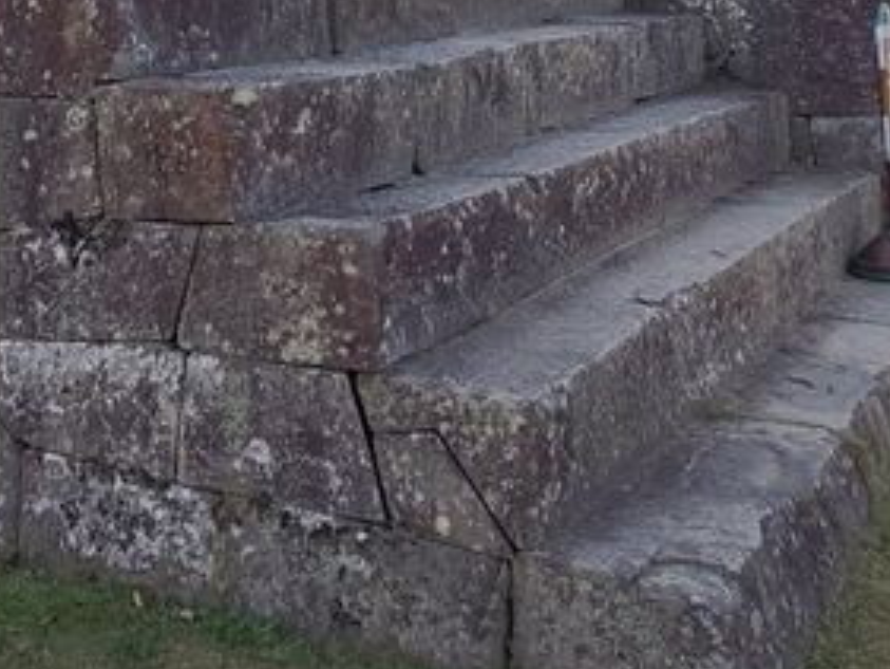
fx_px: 1466
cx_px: 209
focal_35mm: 57
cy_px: -171
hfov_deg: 33.0
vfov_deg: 23.1
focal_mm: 3.45
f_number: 1.94
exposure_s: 1/161
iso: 28
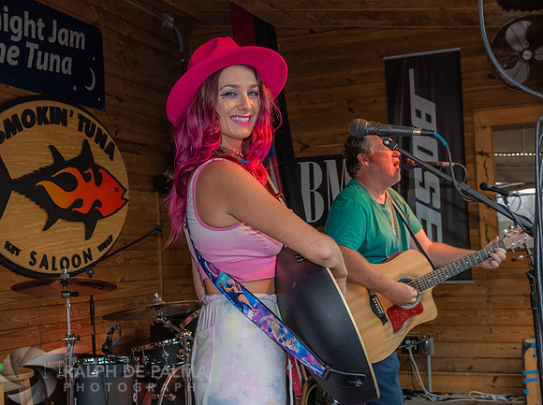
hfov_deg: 34.9
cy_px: 195
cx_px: 223
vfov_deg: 26.5
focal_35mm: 55
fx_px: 861
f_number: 5.6
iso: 800
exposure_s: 1/160
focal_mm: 27
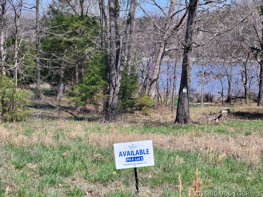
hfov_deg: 25.3
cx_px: 131
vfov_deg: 19.1
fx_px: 585
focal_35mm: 77
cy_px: 98
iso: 25
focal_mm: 7.12
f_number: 2.4
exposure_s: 1/596
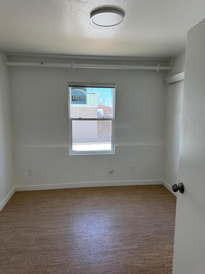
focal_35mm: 24
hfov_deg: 56.8
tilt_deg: -8.0
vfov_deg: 71.6
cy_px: 137
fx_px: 190
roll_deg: +0.8
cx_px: 102
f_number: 1.78
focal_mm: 6.86
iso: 80
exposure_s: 1/167
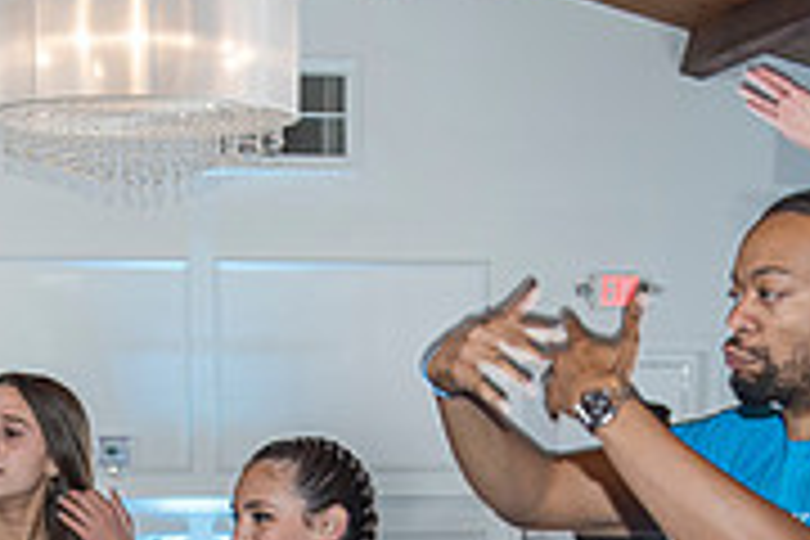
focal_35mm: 116
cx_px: 252
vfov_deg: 11.3
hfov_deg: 17.6
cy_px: 839
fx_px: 2610
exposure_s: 1/125
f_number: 4
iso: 800
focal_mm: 36
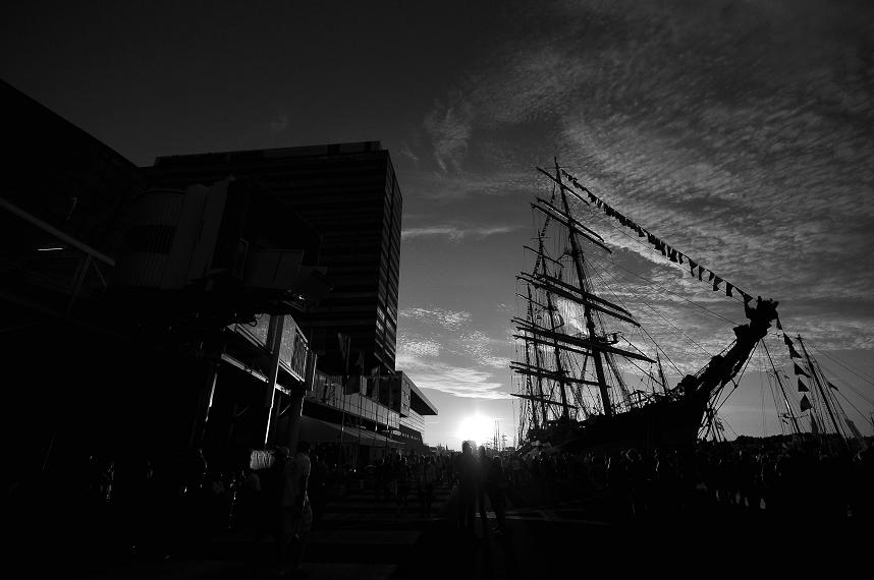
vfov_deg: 77.2
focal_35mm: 15
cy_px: 290
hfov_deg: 100.5
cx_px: 437
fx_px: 364
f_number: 8
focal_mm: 10
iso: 200
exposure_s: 1/4000
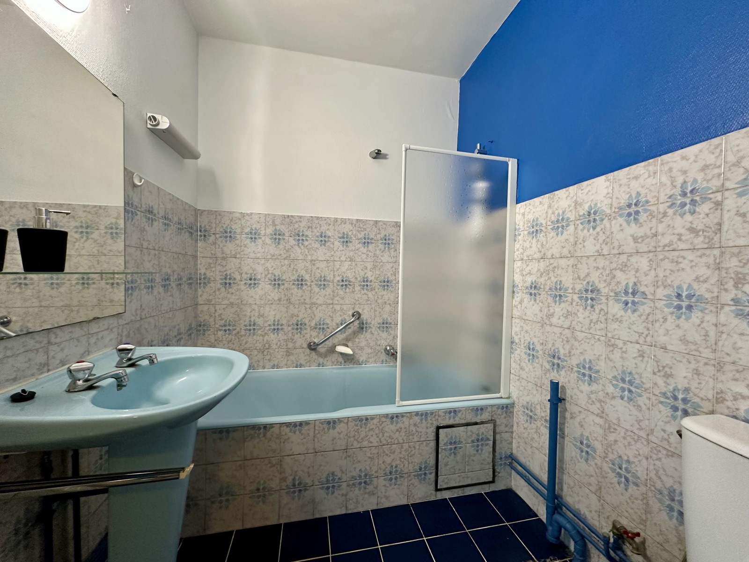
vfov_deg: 85.7
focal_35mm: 14
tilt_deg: -0.9
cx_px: 374
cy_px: 281
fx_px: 303
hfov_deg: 102.1
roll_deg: -1.1
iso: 200
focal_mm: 2.22
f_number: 2.2
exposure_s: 1/50
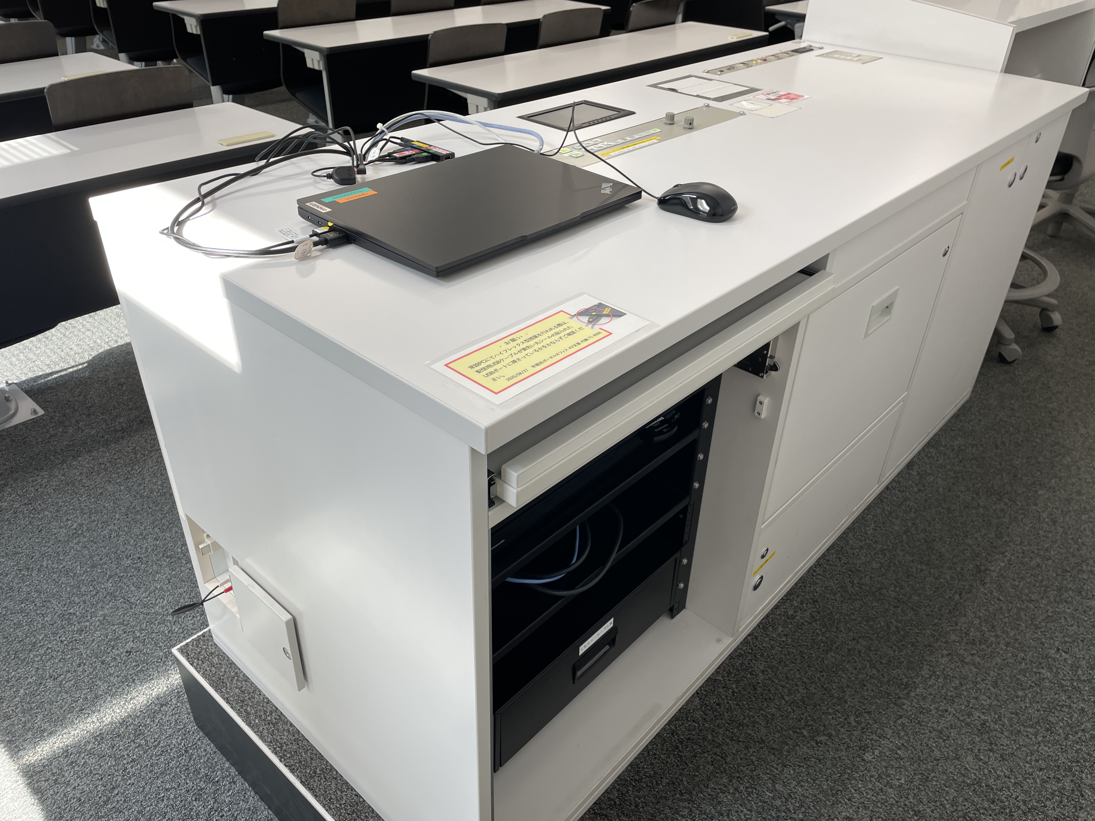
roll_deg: -2.1
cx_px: 548
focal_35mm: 26
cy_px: 410
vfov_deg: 53.1
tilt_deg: -33.3
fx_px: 822
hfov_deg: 67.3
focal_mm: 4.2
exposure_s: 1/100
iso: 32
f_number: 1.6
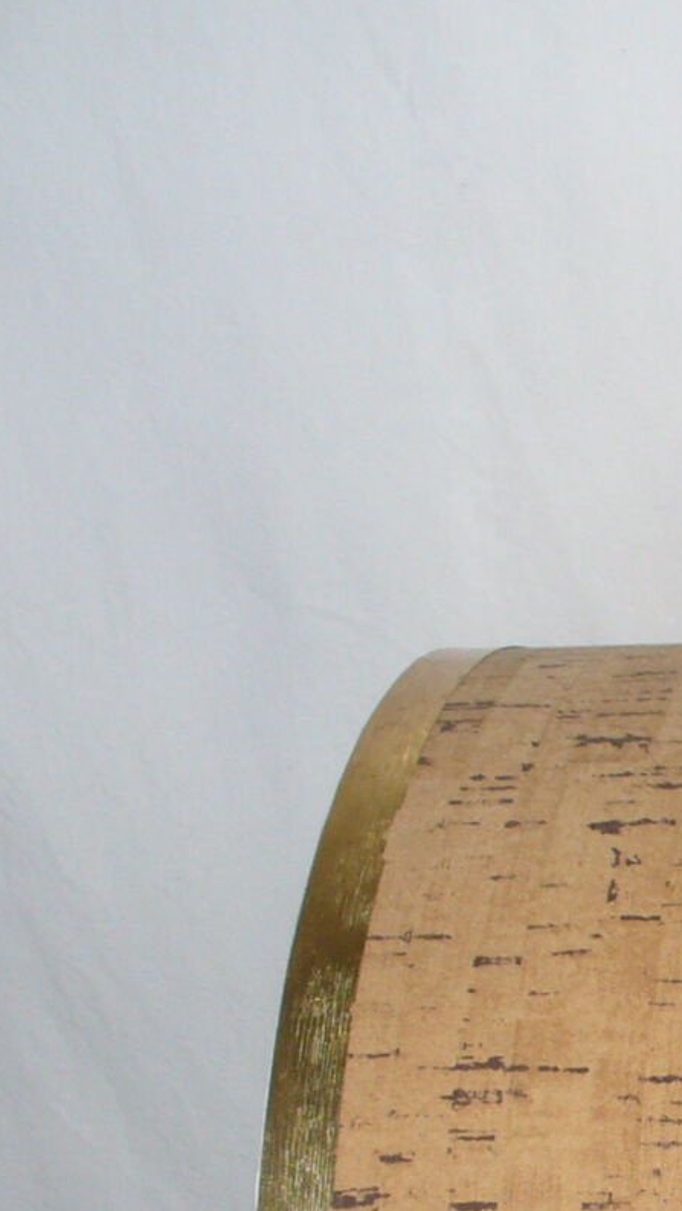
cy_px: 1139
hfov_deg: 10.7
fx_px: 3341
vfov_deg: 20.1
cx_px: 1361
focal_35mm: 104
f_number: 2.8
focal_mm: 6.1
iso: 100
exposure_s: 1/30
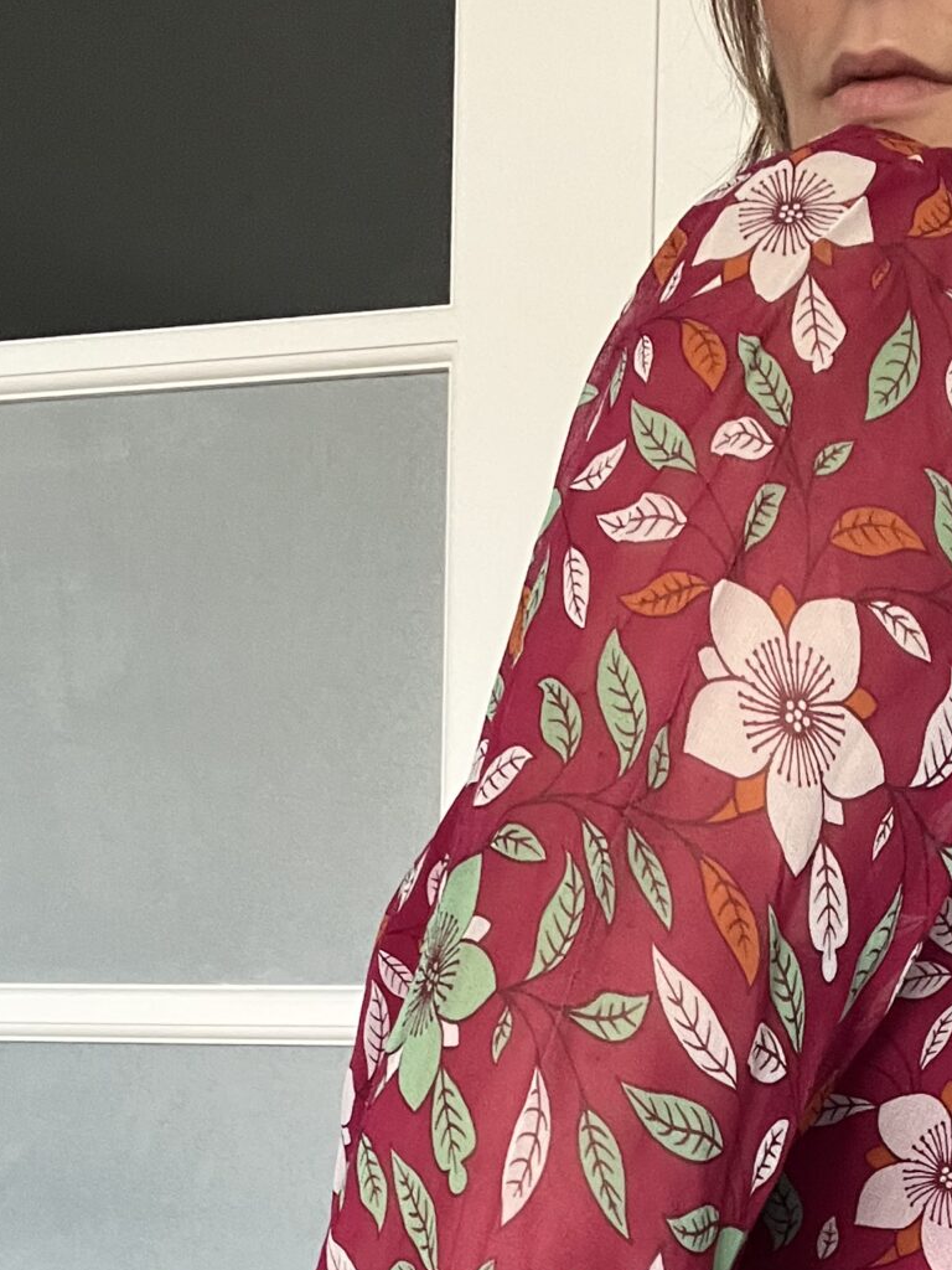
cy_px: 1229
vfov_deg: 30.2
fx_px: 2200
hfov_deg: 23.8
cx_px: 844
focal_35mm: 60
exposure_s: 1/60
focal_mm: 2.71
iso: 320
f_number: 2.2
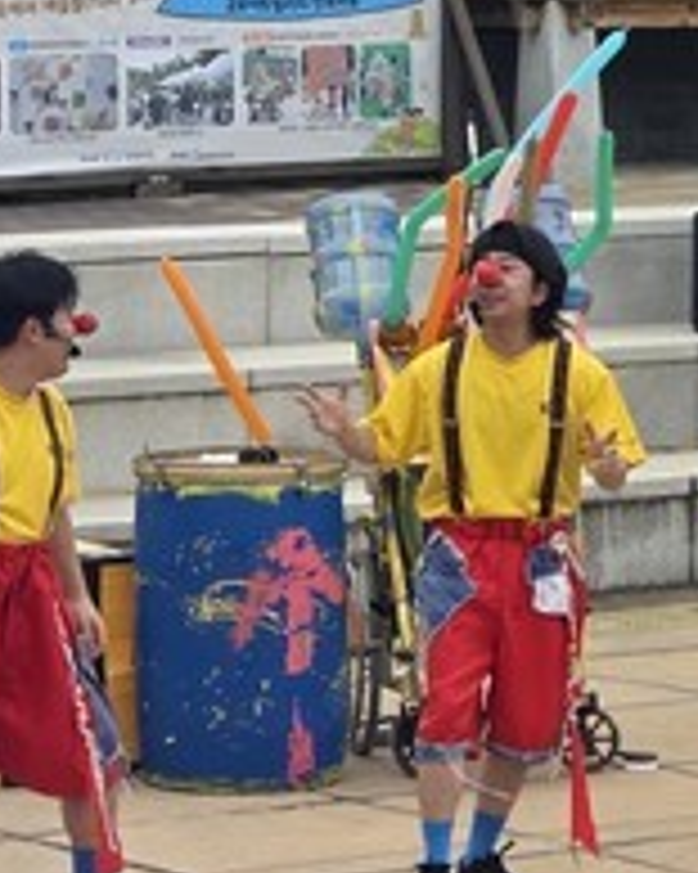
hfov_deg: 7.4
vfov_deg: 9.3
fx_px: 5375
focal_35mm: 208
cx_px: 540
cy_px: 238
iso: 25
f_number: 2.4
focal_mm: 7
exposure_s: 1/358
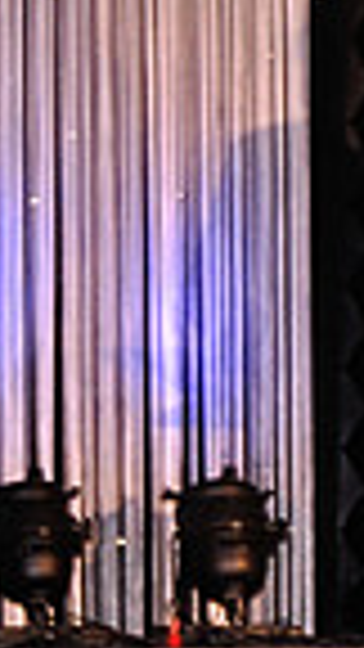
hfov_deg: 5.6
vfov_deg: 10.7
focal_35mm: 202
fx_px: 3466
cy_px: 277
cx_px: -759
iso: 400
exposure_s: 1/60
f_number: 2.8
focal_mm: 32
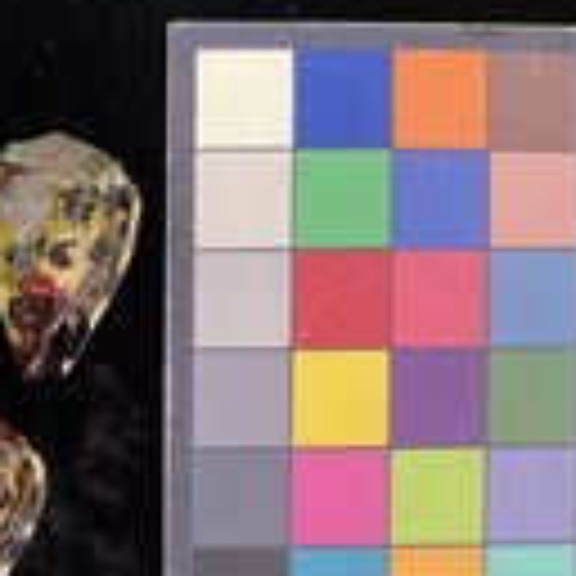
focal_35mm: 70
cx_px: -126
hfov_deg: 22.6
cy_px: 452
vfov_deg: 24.3
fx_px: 1318
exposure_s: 1/120
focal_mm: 3
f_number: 1.8
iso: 50
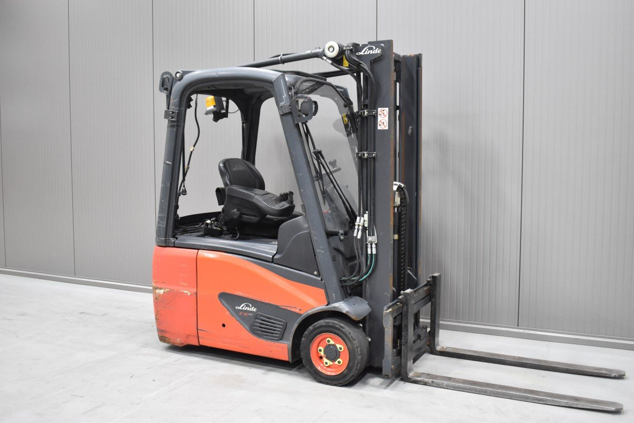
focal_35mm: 36
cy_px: 212
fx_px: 634
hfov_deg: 53.1
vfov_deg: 36.9
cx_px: 317
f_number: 4.5
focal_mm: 24
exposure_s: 1/30
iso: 1600
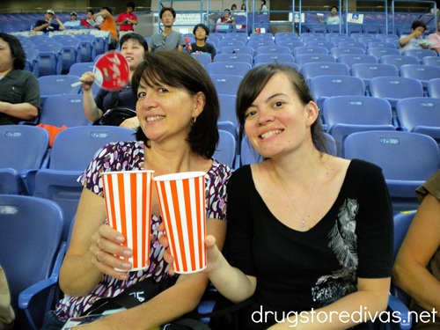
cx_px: 220
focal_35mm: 35
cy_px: 165
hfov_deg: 52.6
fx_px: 445
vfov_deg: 40.7
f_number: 3.1
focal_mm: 6.3
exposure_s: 1/67.3
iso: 336
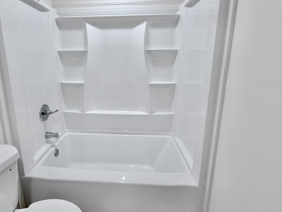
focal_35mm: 18
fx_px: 147
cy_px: 90
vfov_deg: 71.2
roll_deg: -0.8
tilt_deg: -11.8
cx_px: 123
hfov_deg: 87.3
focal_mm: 2.22
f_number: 2.2
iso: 125
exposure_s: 1/121
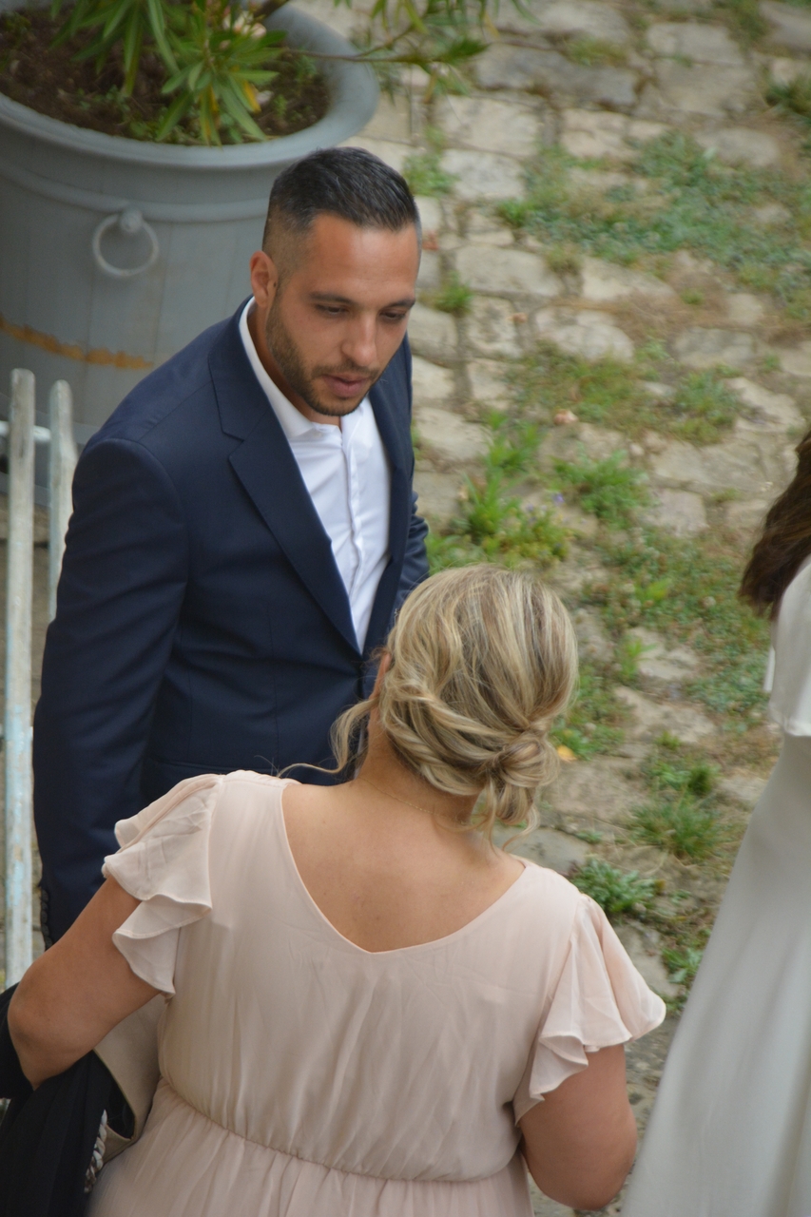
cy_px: 608
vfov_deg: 8.3
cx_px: 406
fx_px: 8365
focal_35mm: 248
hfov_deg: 5.6
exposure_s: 1/500
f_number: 6
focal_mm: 165
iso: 1100
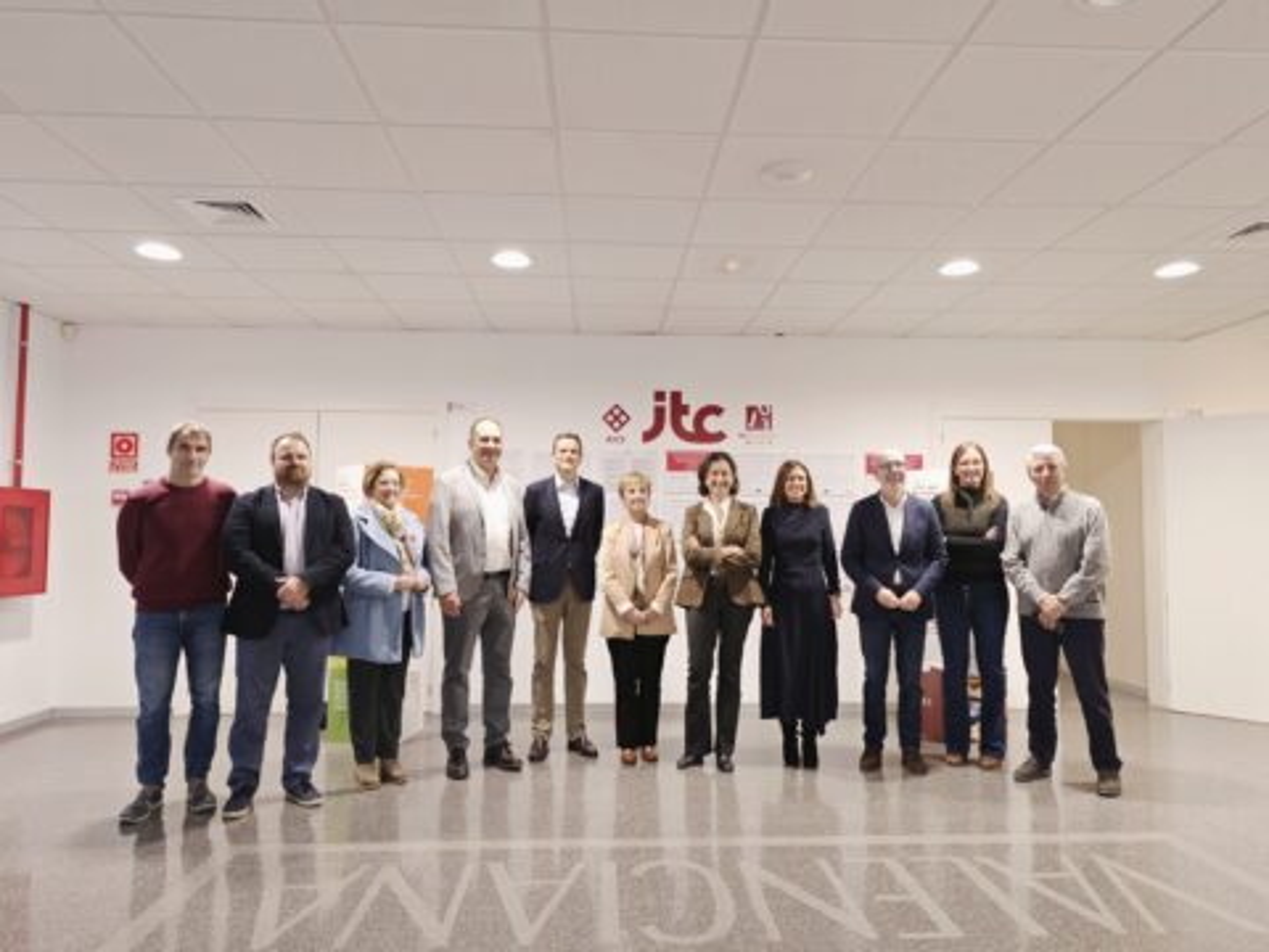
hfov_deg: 73.9
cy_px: 476
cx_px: 634
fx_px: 843
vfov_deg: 58.9
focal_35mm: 23
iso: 500
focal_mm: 8.72
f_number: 1.63
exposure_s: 1/50
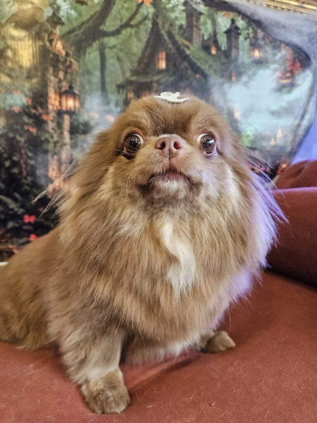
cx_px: 158
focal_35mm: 23
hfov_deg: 58.9
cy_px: 212
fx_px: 281
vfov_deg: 73.9
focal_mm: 5.4
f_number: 1.8
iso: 800
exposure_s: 1/120
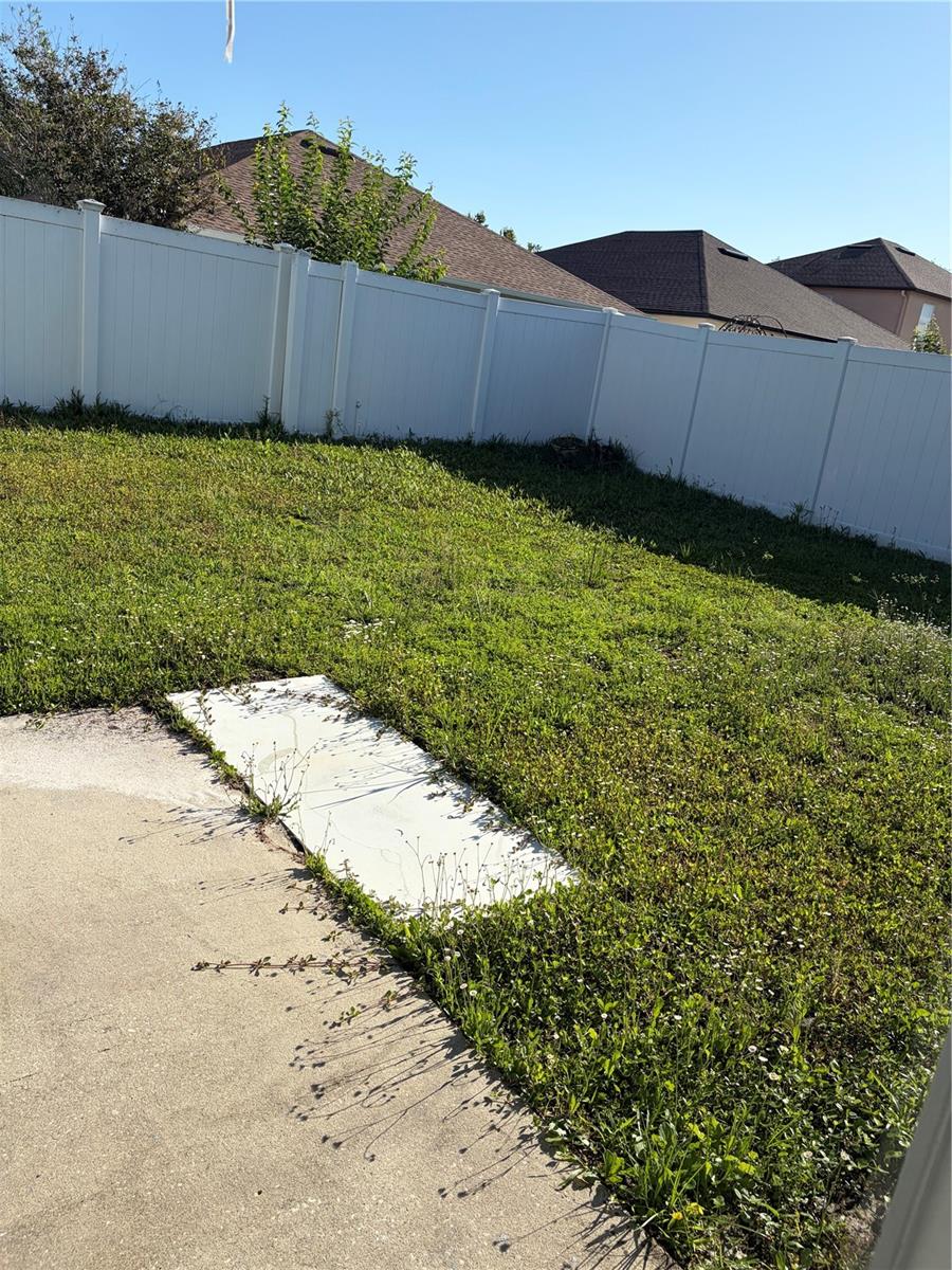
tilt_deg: -15.3
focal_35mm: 26
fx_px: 953
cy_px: 635
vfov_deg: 67.3
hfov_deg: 53.1
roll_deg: -8.1
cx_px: 476
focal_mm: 5.96
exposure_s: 1/3279
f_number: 1.6
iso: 50
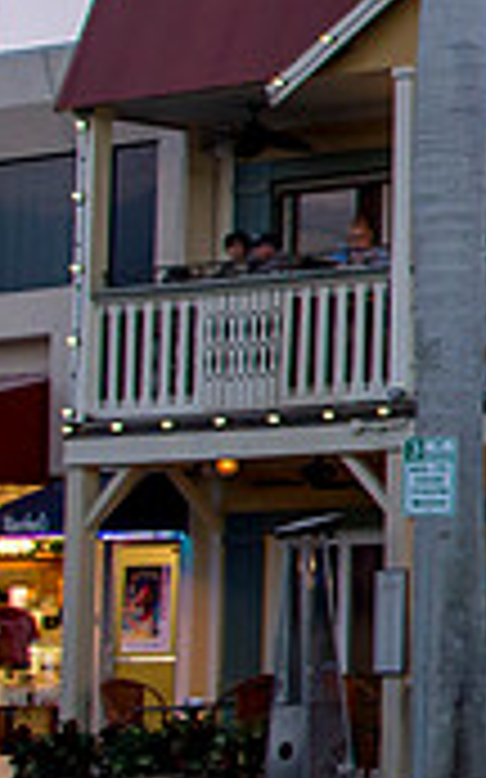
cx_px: 1302
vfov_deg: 13.0
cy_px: 178
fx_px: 3415
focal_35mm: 161
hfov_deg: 7.4
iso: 1000
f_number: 5
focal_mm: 34
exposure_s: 1/125
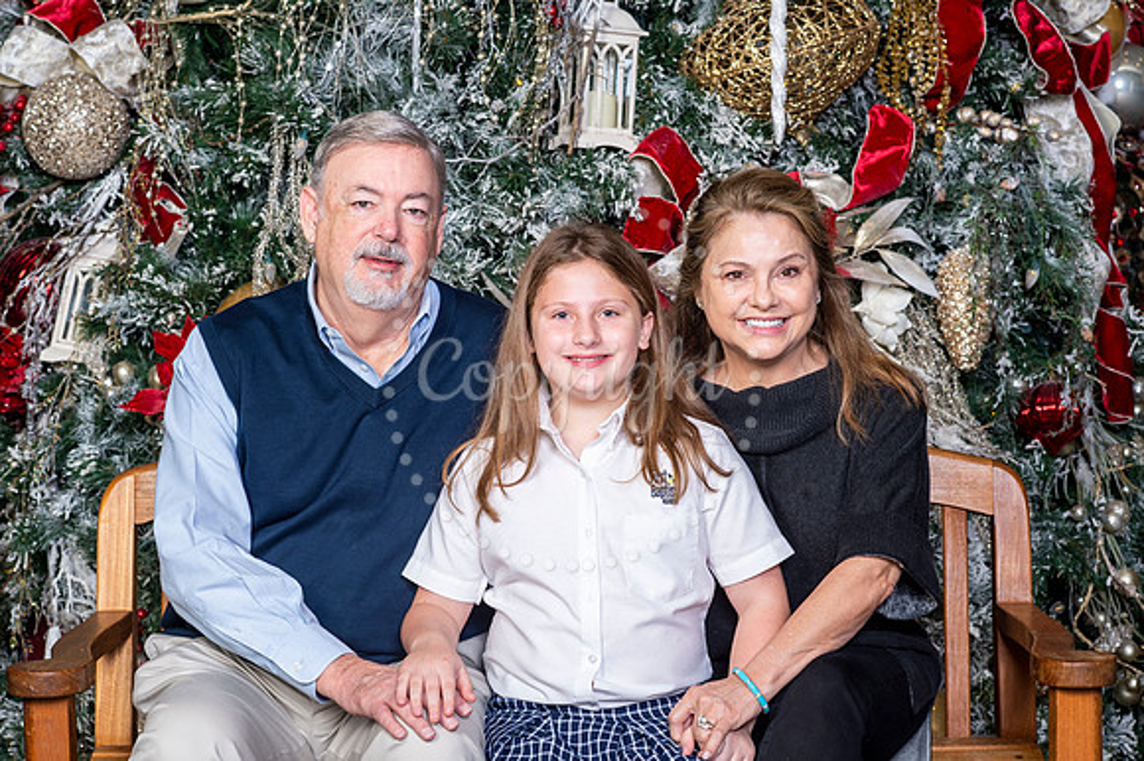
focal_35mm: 85
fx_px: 2699
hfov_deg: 23.9
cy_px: 380
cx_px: 572
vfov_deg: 16.1
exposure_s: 1/125
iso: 400
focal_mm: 85
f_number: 8
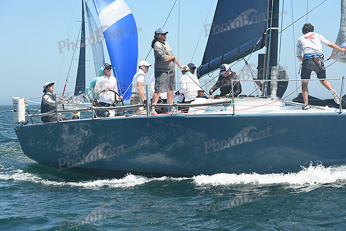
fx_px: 942
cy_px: 116
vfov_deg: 14.0
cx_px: 173
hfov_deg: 20.8
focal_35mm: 98
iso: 320
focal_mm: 98
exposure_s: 1/1000
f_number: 6.3
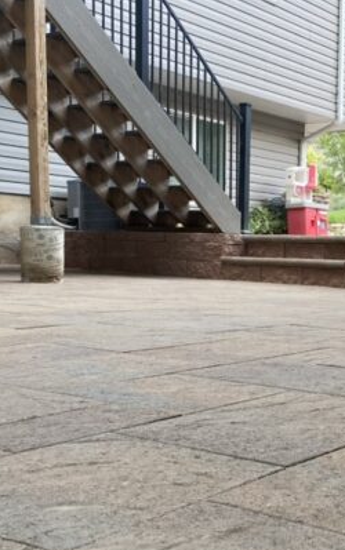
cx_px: 308
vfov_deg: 37.7
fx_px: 796
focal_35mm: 53
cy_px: 372
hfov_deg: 23.8
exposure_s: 1/121
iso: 64
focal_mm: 4.25
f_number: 1.8
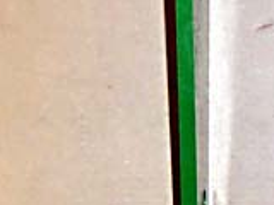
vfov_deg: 12.0
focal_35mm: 120
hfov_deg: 15.8
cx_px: 327
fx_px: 950
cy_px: -58
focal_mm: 5.4
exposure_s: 1/30
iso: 200
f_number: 11
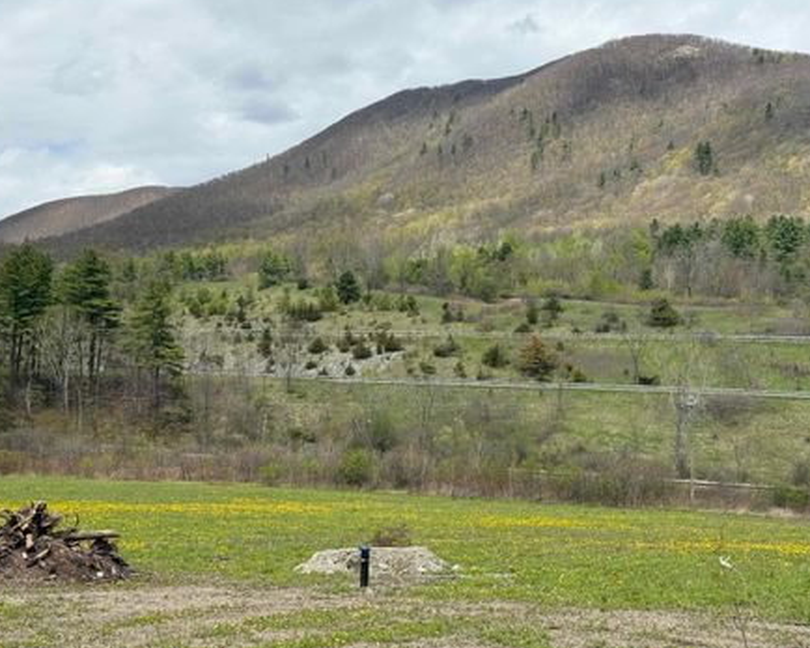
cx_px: 381
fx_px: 1294
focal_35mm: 54
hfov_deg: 34.7
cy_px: 309
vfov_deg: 28.1
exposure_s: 1/5587
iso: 80
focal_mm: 6.76
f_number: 1.78
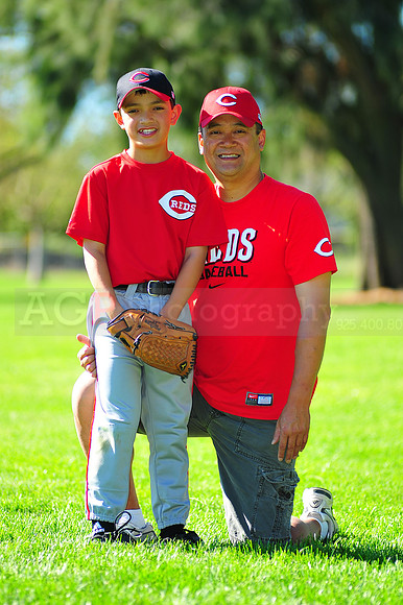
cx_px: 202
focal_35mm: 180
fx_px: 3026
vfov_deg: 11.4
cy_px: 302
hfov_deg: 7.6
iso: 200
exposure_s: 1/640
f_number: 3.5
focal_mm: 180
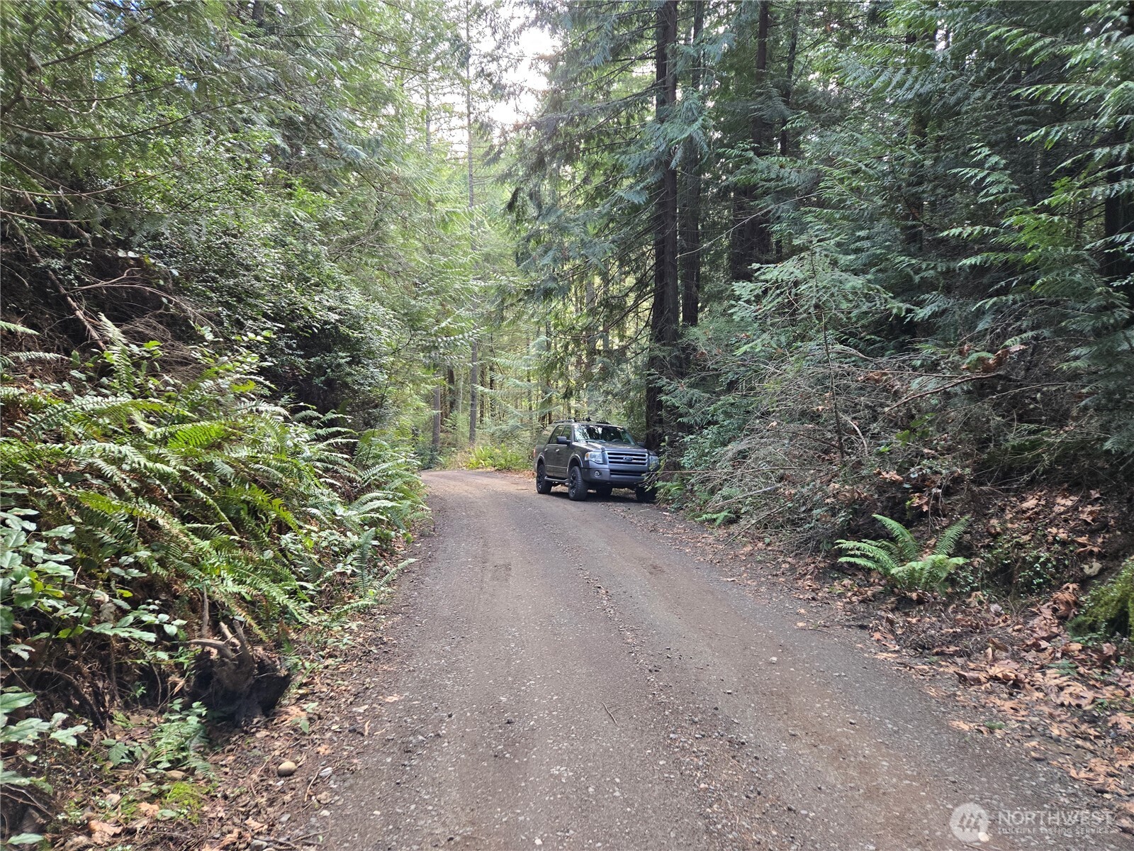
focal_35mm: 23
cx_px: 567
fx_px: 753
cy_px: 426
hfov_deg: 73.9
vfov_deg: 58.9
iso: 200
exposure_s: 1/180
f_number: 1.8
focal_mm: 5.4
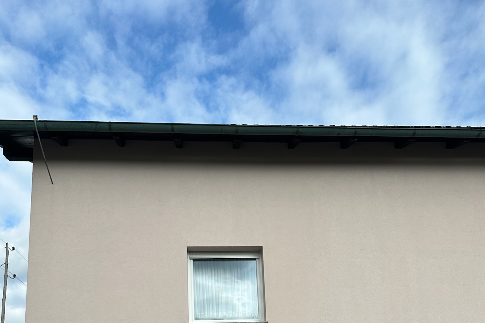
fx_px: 471
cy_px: 330
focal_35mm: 35
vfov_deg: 34.2
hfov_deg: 54.4
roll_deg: +2.9
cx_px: 246
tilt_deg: +11.6
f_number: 1.78
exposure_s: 1/3472
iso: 80
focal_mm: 6.86
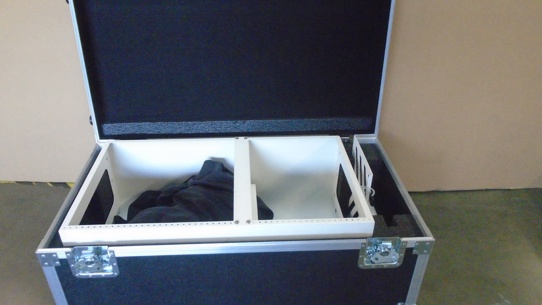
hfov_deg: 66.1
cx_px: 266
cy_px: 165
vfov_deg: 40.1
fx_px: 417
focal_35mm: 29
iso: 800
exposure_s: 1/60
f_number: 3.2
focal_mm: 4.6
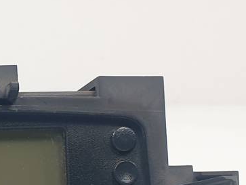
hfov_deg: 17.2
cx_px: -123
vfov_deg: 13.7
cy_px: 253
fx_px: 733
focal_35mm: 103
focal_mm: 4.3
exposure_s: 1/237
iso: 50
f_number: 2.4
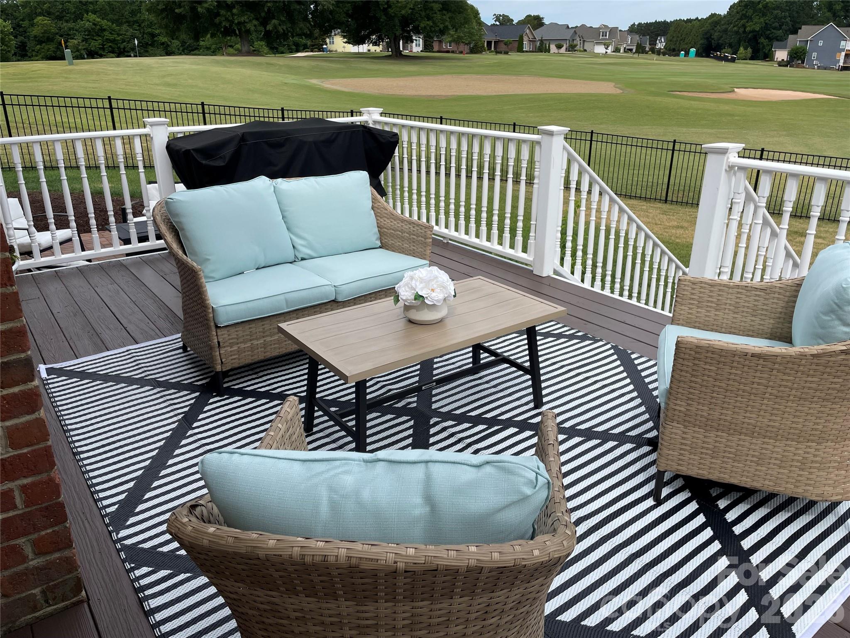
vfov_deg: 53.1
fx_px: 638
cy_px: 319
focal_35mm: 26
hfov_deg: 67.3
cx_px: 425
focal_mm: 4.2
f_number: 1.6
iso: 32
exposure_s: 1/3300
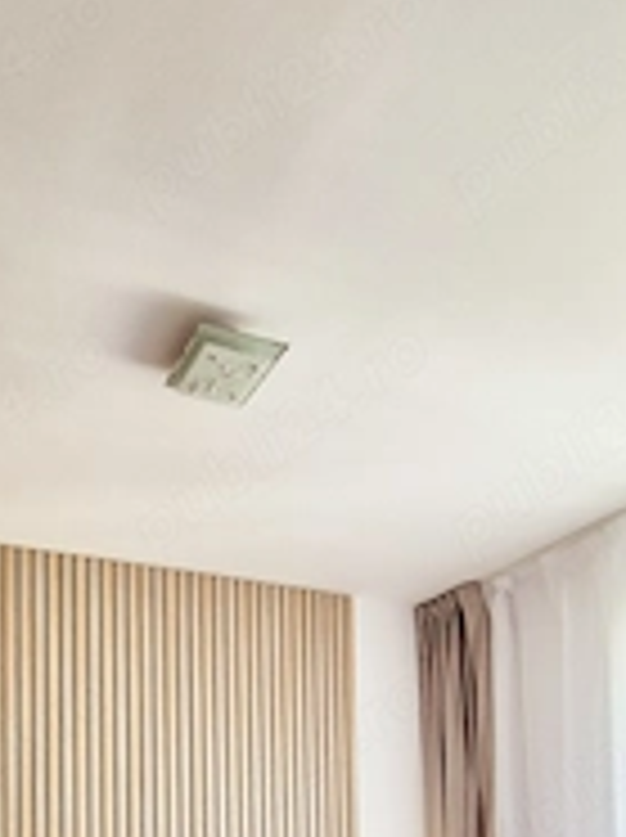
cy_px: 860
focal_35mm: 28
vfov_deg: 49.9
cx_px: 122
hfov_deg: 46.9
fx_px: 677
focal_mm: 2.2
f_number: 2.2
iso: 160
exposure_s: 1/100
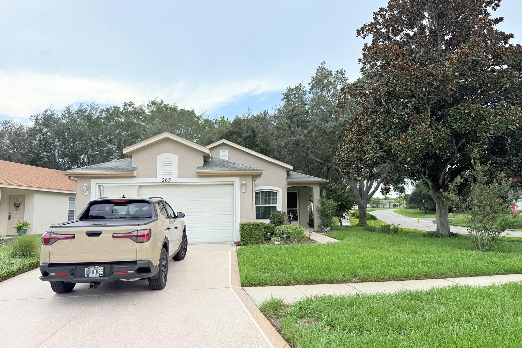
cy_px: 159
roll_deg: +1.5
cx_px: 261
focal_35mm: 25
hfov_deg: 71.5
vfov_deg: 51.2
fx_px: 362
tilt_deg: +7.8
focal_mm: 6.76
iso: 80
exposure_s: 1/3584
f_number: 1.78
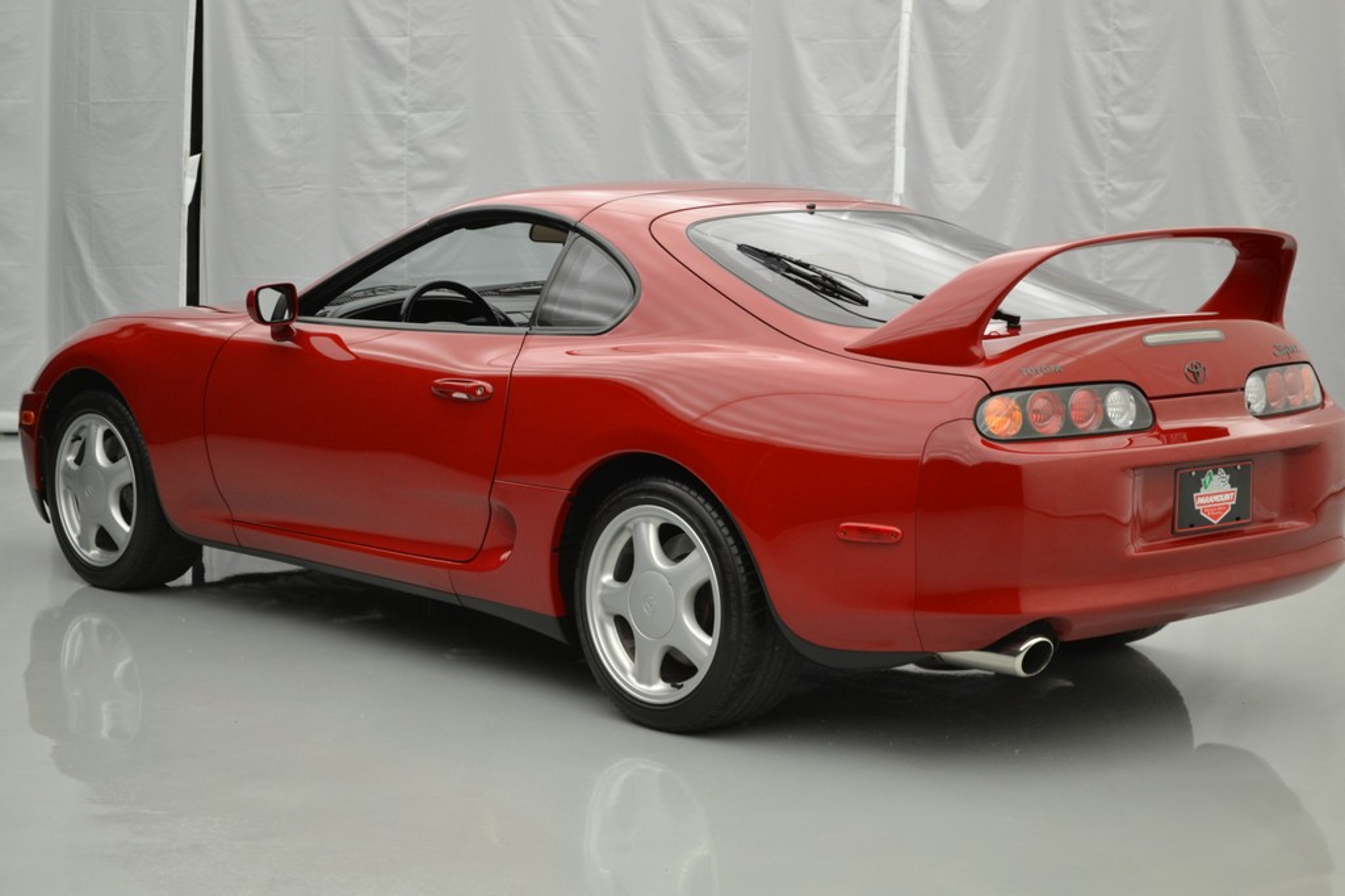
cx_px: 672
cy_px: 448
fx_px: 2577
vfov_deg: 19.7
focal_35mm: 69
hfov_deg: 29.3
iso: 400
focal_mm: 46
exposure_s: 1/40
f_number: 5.3
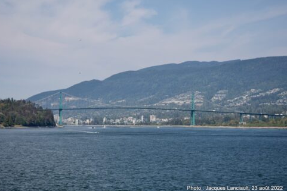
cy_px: 98
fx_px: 646
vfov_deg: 16.9
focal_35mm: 81
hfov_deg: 25.1
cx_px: 141
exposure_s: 1/800
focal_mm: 52
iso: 100
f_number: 5.6
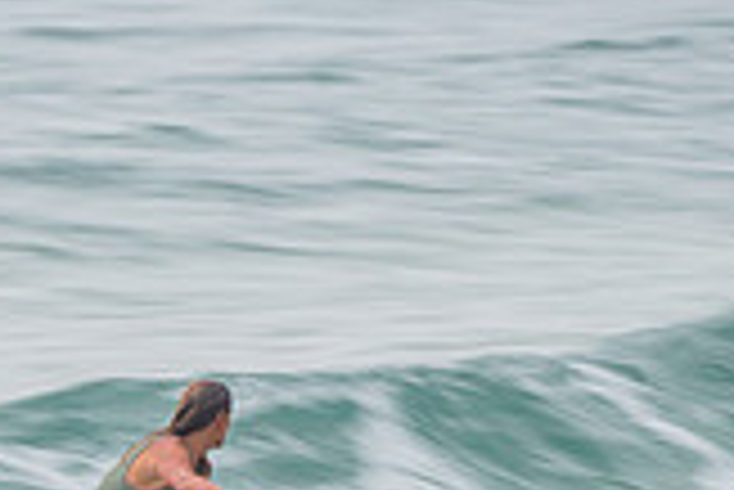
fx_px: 36242
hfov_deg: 1.2
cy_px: 587
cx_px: 126
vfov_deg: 0.8
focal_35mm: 1776
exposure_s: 1/30
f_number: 8
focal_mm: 500
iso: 64
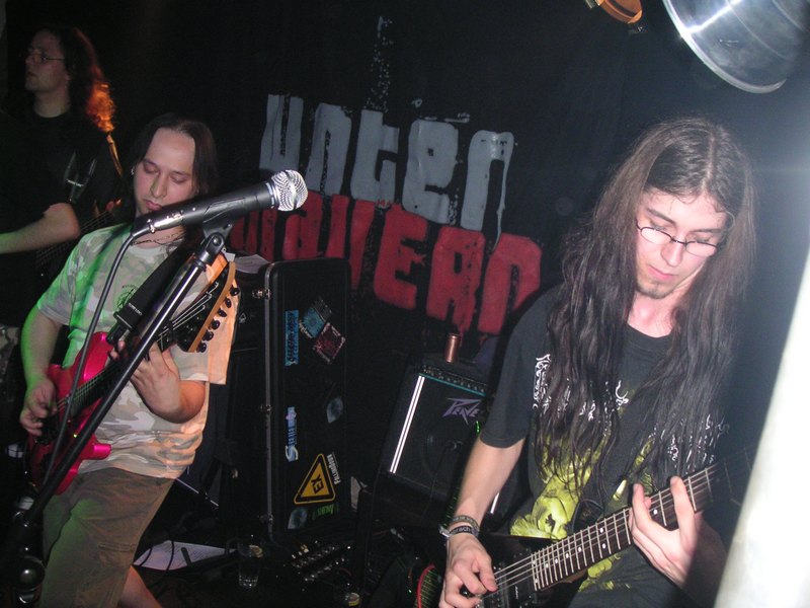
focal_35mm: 38
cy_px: 304
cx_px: 405
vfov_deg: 37.7
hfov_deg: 49.0
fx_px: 889
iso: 160
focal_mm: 6
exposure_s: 1/45
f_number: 2.8
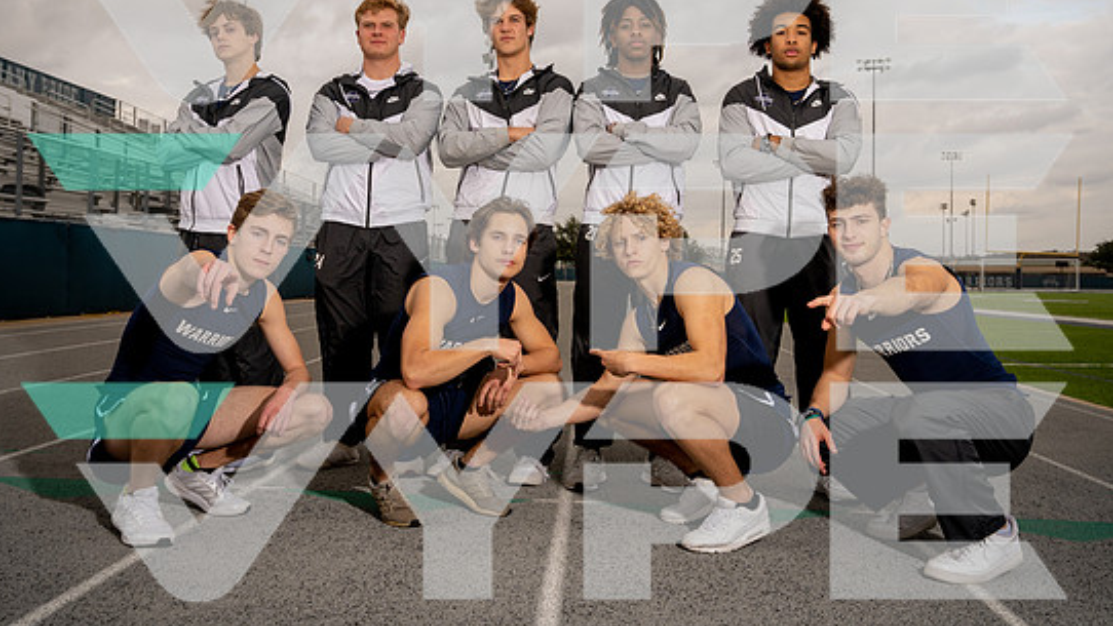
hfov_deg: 54.0
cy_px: 243
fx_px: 1092
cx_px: 550
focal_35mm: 37
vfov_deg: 31.9
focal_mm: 33
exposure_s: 1/250
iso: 250
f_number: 8
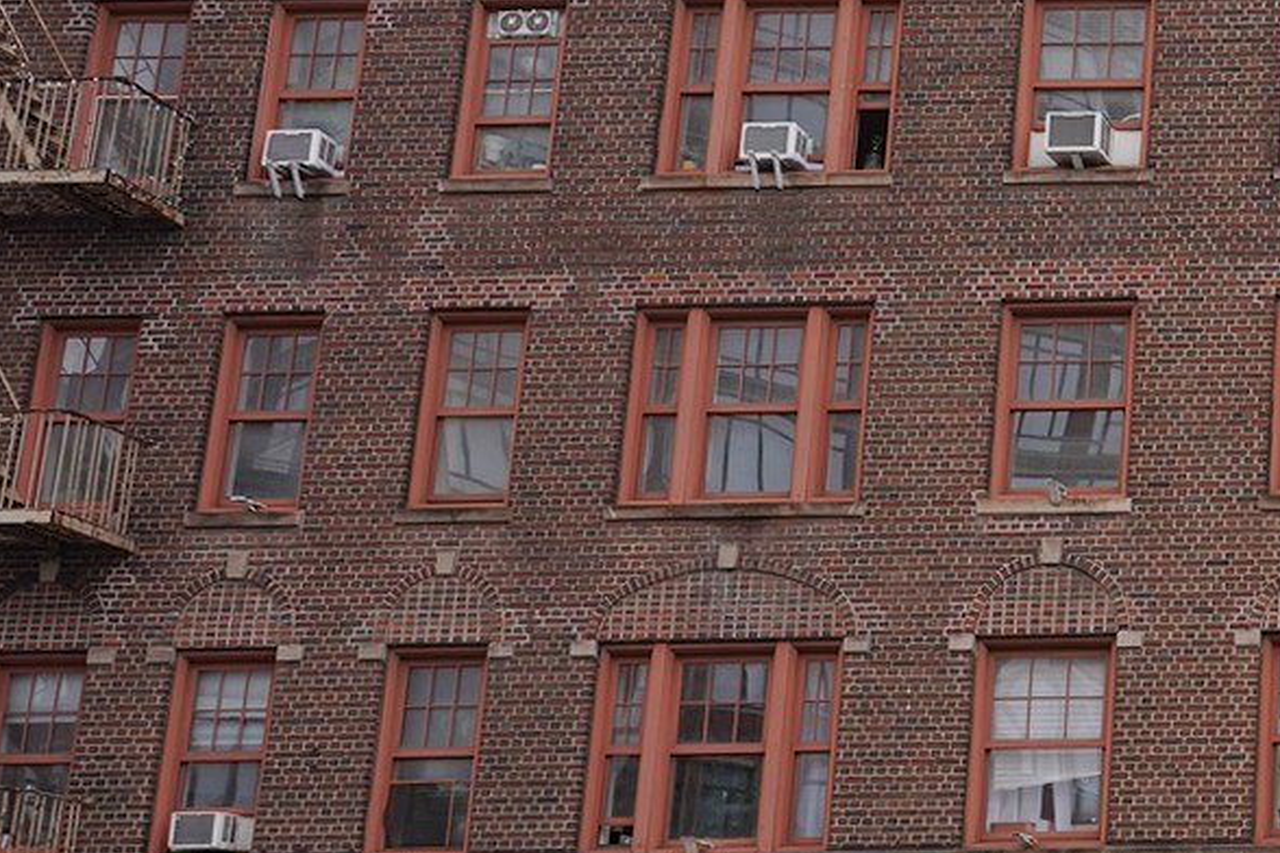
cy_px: 527
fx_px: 2418
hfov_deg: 23.9
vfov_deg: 20.0
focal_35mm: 68
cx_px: 1879
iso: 400
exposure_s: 1/100
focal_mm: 20
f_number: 11
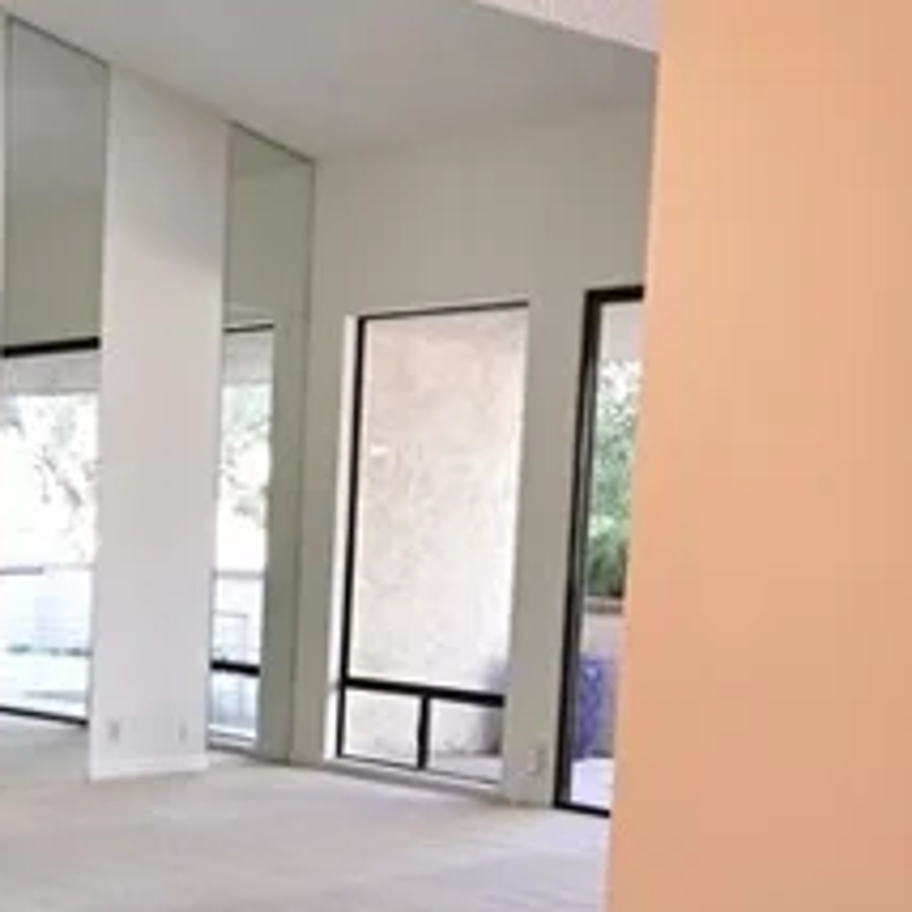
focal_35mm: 57
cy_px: 654
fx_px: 1699
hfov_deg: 28.4
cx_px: 17
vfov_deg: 29.7
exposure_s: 1/60
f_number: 11
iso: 3200
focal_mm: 14
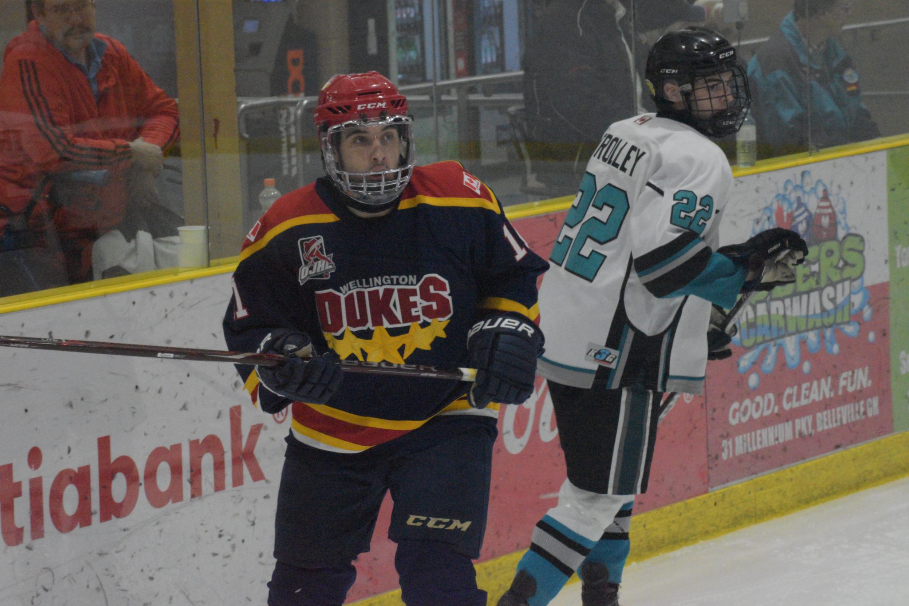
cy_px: 303
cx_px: 454
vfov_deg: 8.2
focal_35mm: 168
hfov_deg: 12.2
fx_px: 4241
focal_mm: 112
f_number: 11
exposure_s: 1/400
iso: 10000
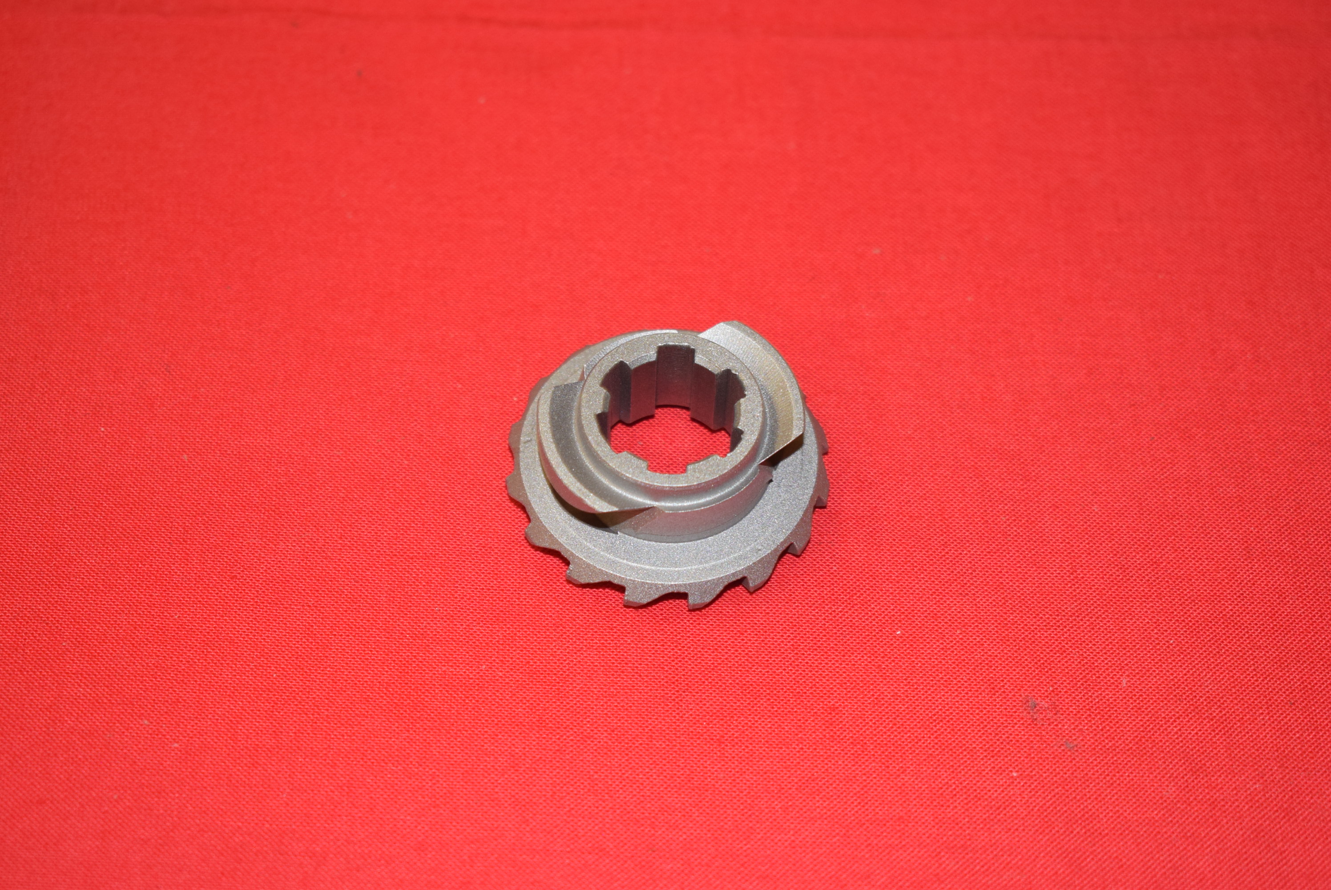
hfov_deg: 28.1
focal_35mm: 72
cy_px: 445
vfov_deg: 19.0
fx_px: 2664
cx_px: 666
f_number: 5.3
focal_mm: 48
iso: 800
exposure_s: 1/60
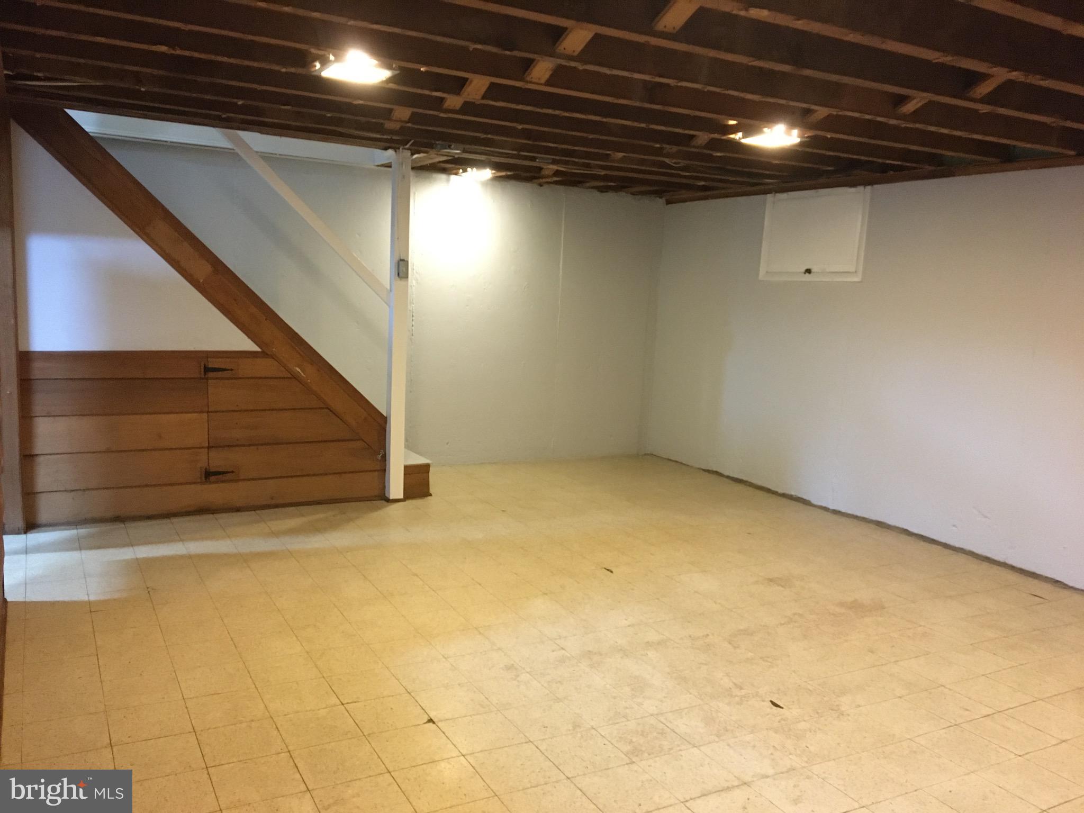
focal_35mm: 29
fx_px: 908
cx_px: 542
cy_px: 406
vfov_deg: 48.2
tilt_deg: -7.5
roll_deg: -2.1
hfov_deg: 61.7
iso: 250
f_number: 2.2
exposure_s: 1/15
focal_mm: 4.15
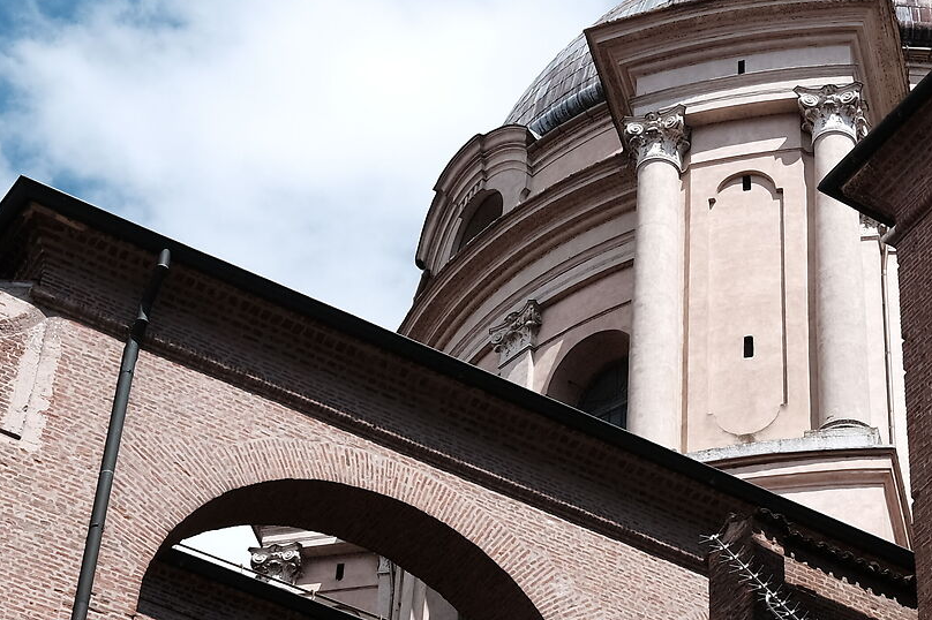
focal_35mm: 104
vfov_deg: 13.2
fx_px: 2691
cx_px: 715
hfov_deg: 19.5
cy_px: 279
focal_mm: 23
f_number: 11
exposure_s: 1/125
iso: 80
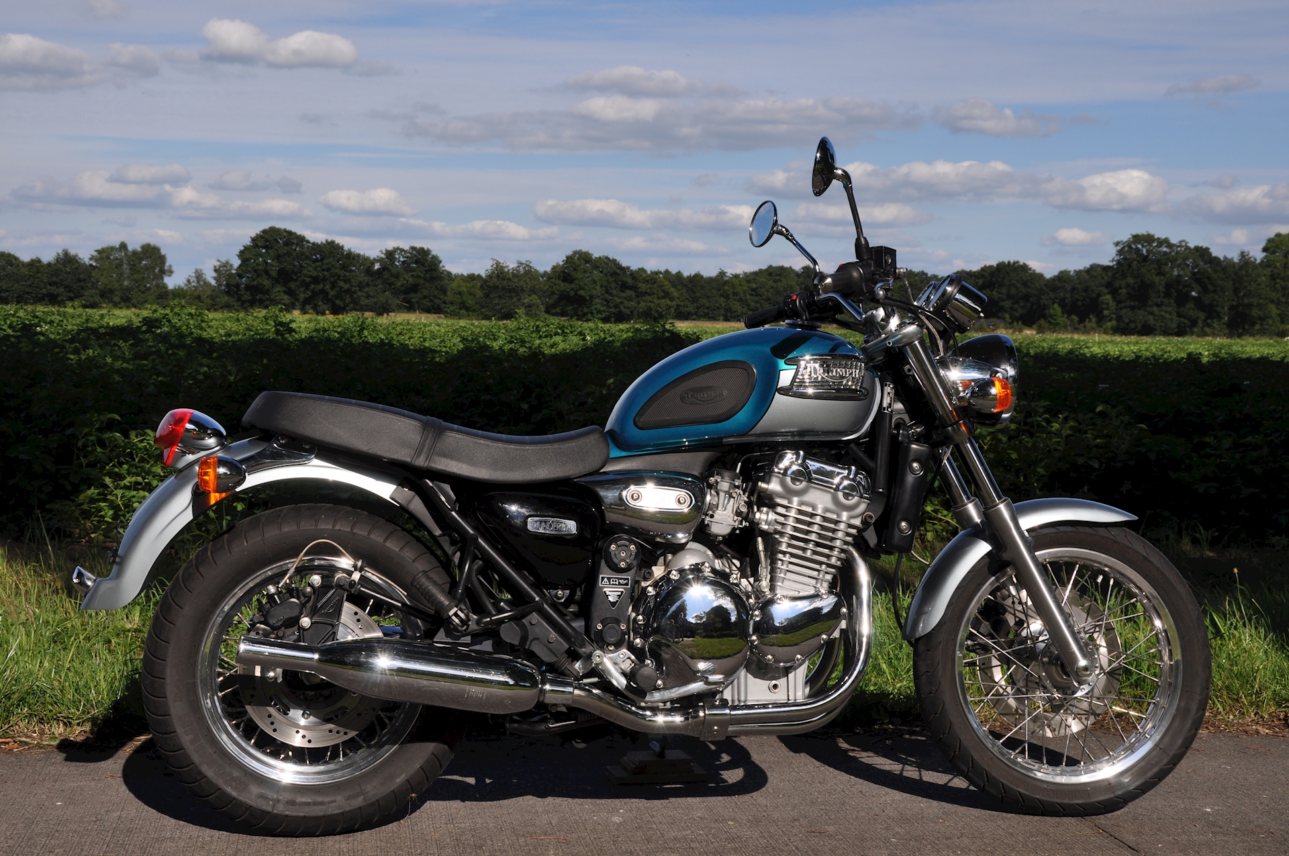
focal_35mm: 51
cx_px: 644
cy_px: 428
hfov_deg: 38.9
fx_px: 1824
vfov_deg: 26.4
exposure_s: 1/500
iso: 200
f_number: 11
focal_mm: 34
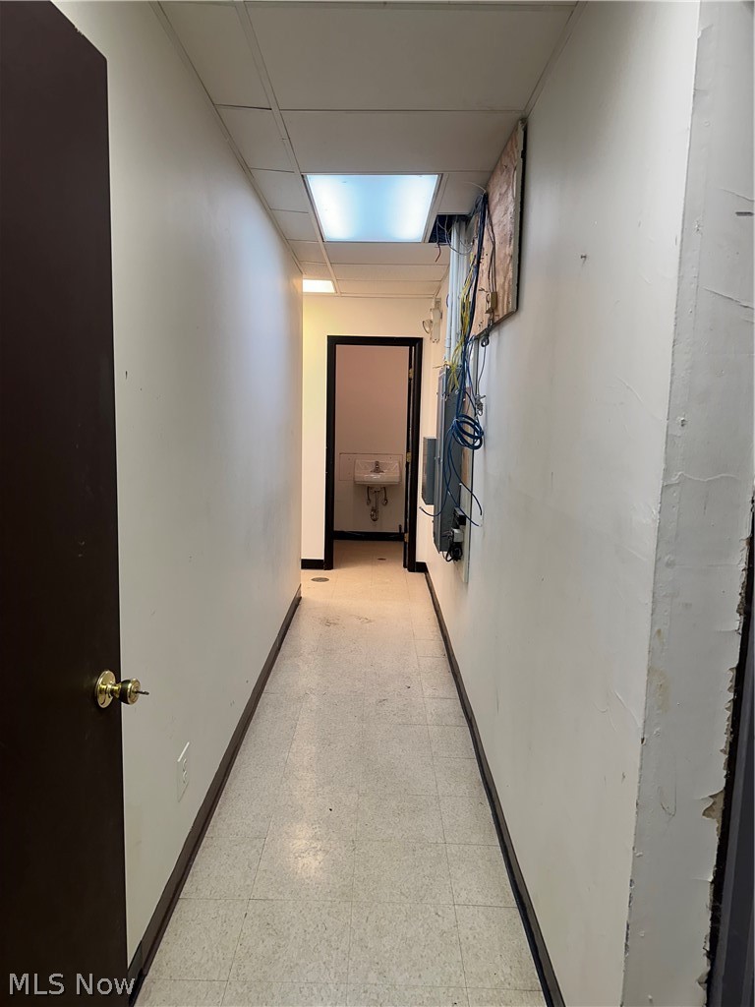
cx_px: 378
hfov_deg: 56.8
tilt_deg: -7.5
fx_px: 698
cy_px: 504
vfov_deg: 71.6
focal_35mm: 24
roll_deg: -2.5
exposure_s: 1/120
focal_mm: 6.86
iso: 100
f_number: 1.78
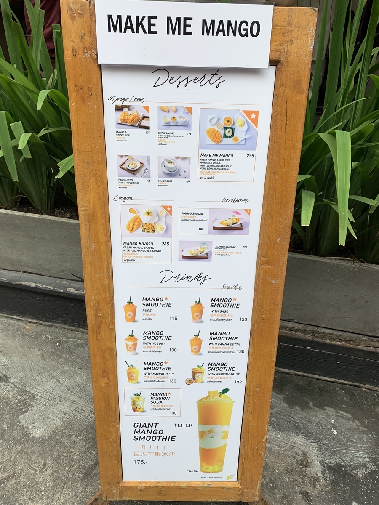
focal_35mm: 26
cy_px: 252
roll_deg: -1.0
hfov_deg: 53.1
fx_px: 380
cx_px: 190
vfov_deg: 67.3
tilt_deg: -36.4
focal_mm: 4.25
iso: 25
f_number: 1.8
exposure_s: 1/385
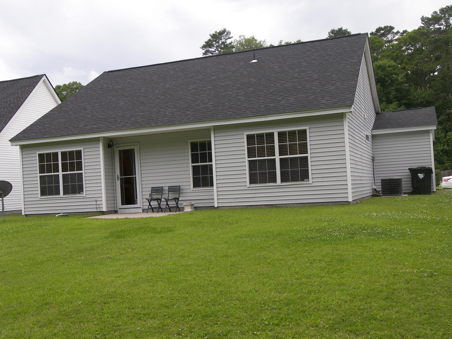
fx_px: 548
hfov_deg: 44.8
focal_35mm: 42
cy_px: 170
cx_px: 226
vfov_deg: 34.3
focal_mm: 8.8
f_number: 3.2
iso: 100
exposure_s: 1/400
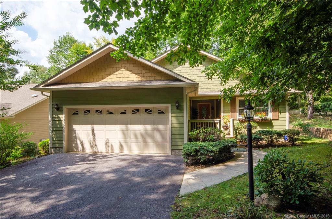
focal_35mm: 20
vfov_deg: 62.9
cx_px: 166
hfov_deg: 85.6
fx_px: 179
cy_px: 110
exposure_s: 1/50
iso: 100
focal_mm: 13
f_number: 13
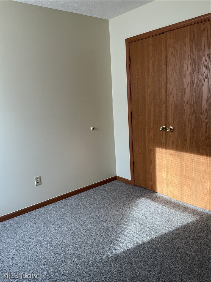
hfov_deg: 48.2
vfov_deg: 61.7
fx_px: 236
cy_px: 141
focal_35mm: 29
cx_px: 106
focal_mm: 3
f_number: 1.8
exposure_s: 1/60
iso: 50
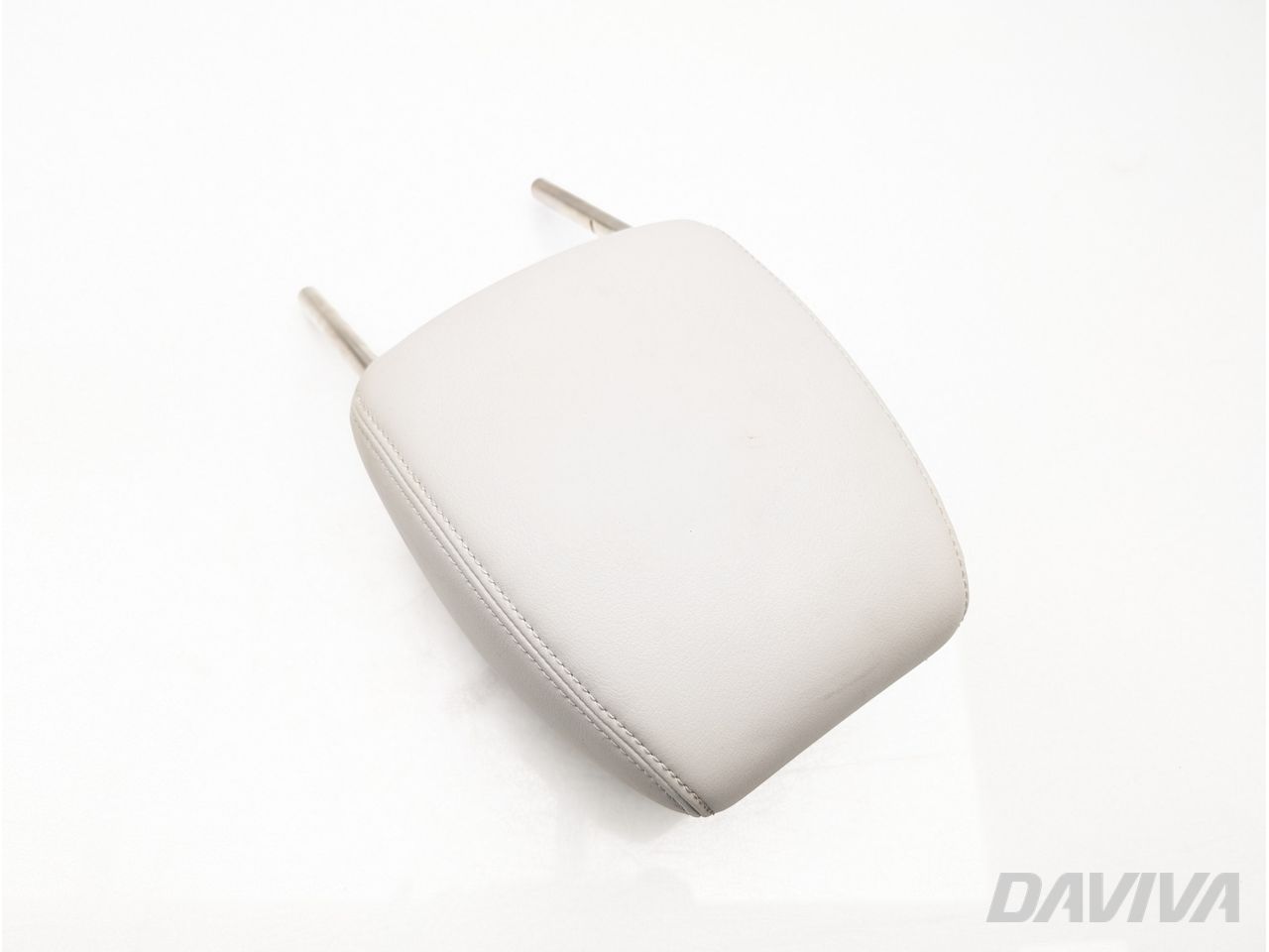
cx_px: 634
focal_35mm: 24
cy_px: 476
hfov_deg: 71.6
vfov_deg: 56.8
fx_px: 880
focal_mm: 6.9
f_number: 1.68
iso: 30
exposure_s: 1/90
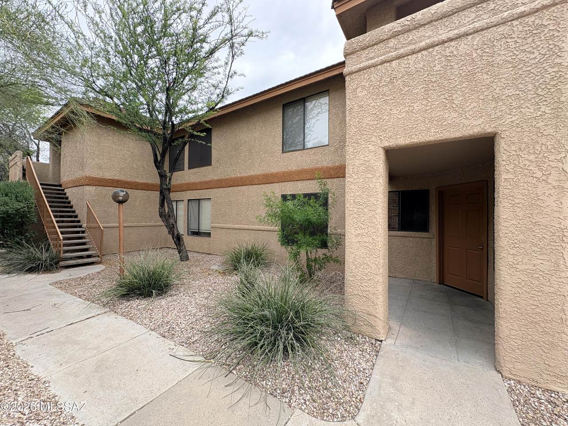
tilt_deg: +1.0
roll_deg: +0.0
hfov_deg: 102.1
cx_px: 284
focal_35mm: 14
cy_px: 213
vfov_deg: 85.7
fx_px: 230
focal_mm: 2.22
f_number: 2.2
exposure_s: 1/508
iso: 40
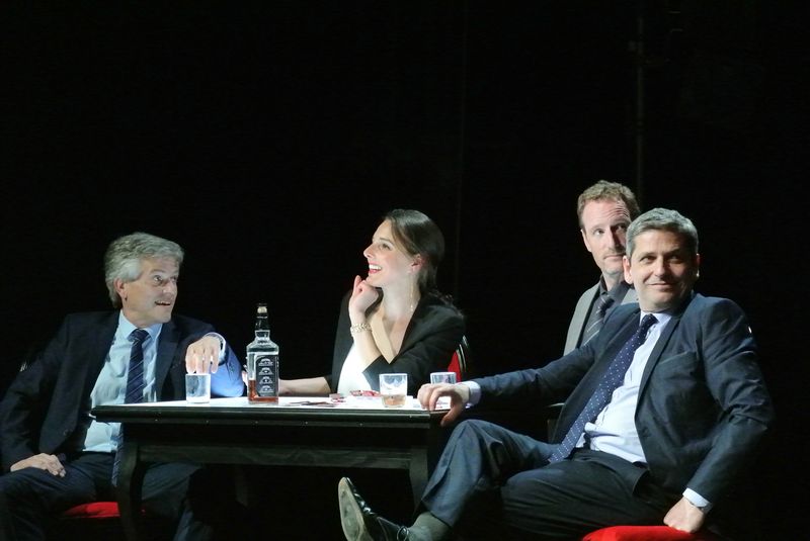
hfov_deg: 14.3
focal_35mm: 143
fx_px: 3220
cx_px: 405
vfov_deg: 9.6
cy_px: 270
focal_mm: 53.1
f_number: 4.2
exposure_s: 1/125
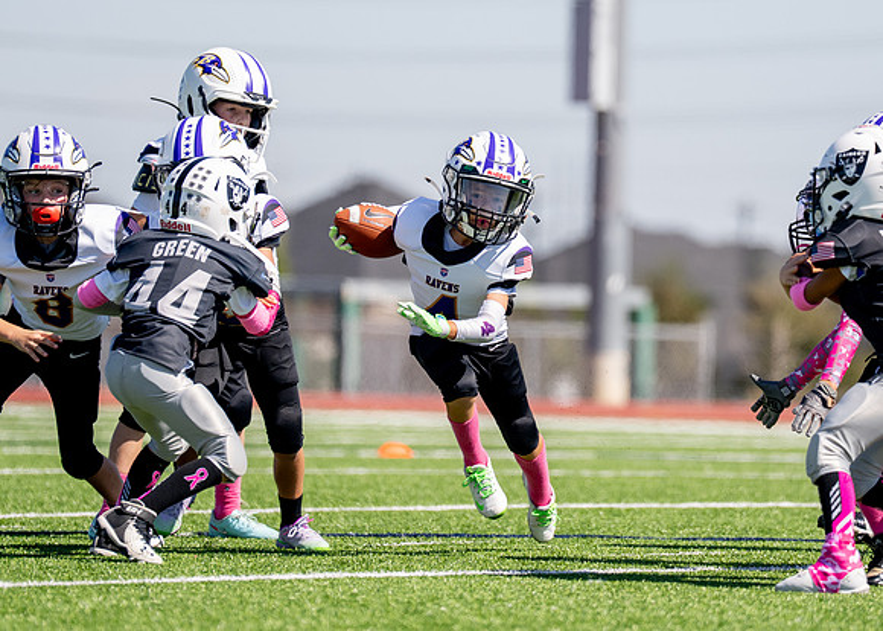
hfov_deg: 5.7
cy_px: 259
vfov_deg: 4.1
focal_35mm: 352
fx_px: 8836
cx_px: 546
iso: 200
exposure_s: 1/4000
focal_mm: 200
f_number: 2.8
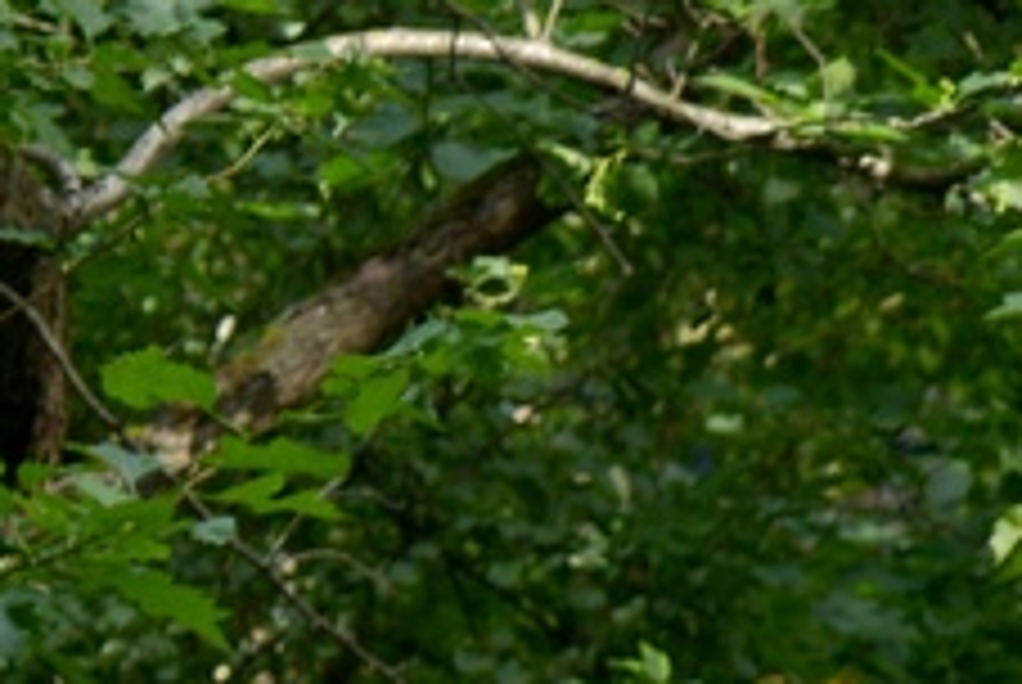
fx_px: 8783
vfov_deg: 4.4
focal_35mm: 309
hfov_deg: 6.3
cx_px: 2755
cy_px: 1588
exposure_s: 1/320
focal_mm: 50
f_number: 5.6
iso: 320
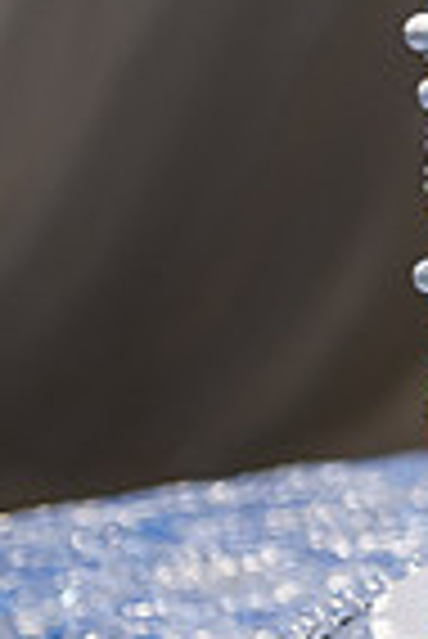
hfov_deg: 4.6
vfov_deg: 7.2
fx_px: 5088
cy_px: 52
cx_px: 1216
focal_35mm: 286
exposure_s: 1/125
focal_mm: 70
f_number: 2.8
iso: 800
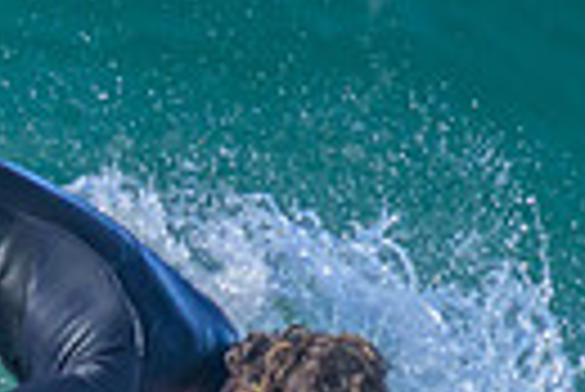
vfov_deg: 0.3
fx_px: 80006
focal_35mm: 4918
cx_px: -509
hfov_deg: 0.4
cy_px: 647
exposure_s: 1/2000
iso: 1800
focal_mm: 800
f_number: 11
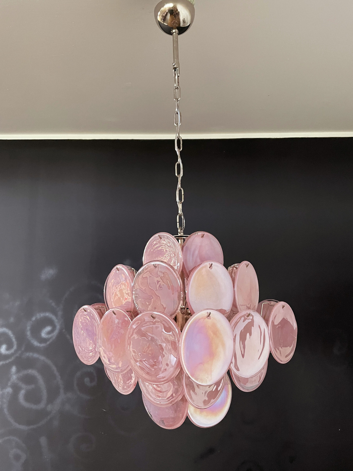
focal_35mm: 26
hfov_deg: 53.1
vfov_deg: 67.3
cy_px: 236
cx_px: 176
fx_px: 354
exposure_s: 1/50
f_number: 1.6
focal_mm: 4.2
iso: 400
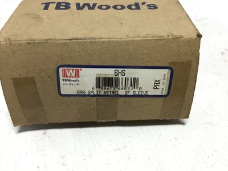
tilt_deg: -45.5
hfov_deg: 58.4
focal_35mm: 31
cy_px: 86
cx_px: 114
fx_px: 204
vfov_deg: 45.4
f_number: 2.4
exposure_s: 1/120
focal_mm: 3.3
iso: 40
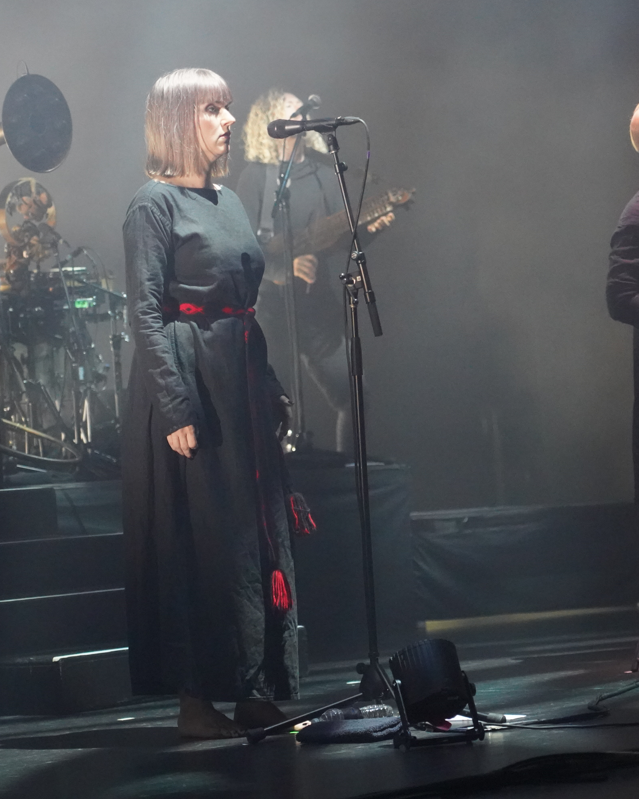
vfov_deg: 12.9
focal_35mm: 149
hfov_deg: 10.4
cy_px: 397
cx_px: 446
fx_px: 3523
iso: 12800
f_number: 4
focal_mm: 105
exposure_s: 1/125
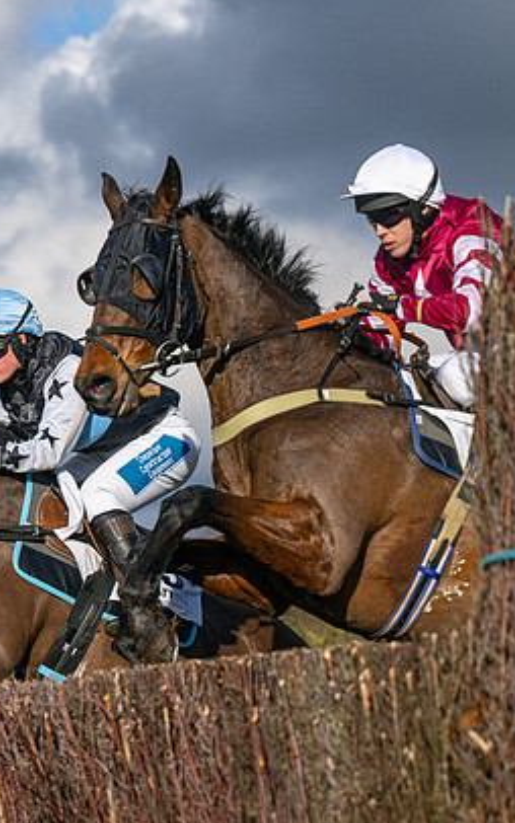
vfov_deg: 11.8
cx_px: 68
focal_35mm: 178
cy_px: 408
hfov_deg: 7.4
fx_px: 3994
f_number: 4
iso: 400
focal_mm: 98
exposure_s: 1/10000
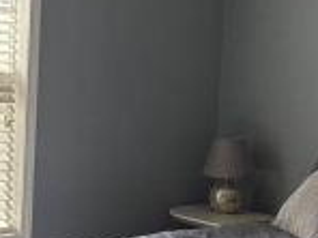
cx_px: 78
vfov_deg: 12.7
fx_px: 1075
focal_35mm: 117
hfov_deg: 16.7
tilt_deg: -6.4
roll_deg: -2.4
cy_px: 133
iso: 64
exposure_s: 1/756
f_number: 1.6
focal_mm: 5.96
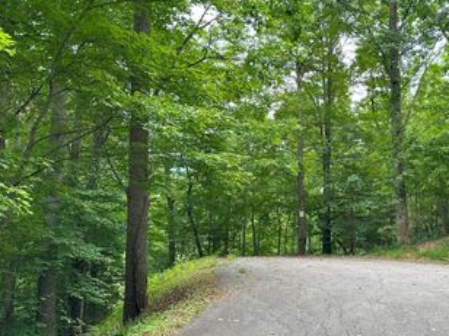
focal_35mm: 39
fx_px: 506
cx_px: 347
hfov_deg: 45.8
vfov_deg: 36.8
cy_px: 161
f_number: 1.78
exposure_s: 1/126
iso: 64
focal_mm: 6.86
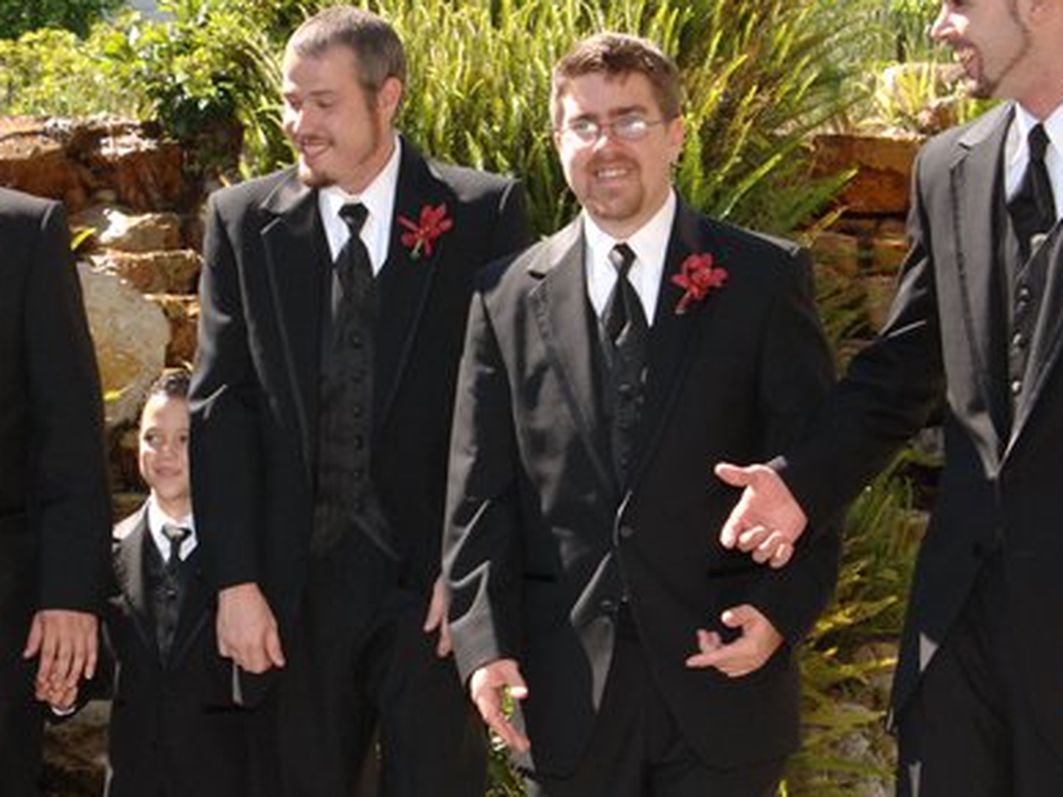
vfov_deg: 14.8
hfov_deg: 19.5
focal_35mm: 100
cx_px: 266
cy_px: 463
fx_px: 3070
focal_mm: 42
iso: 400
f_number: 7.6
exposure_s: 1/250
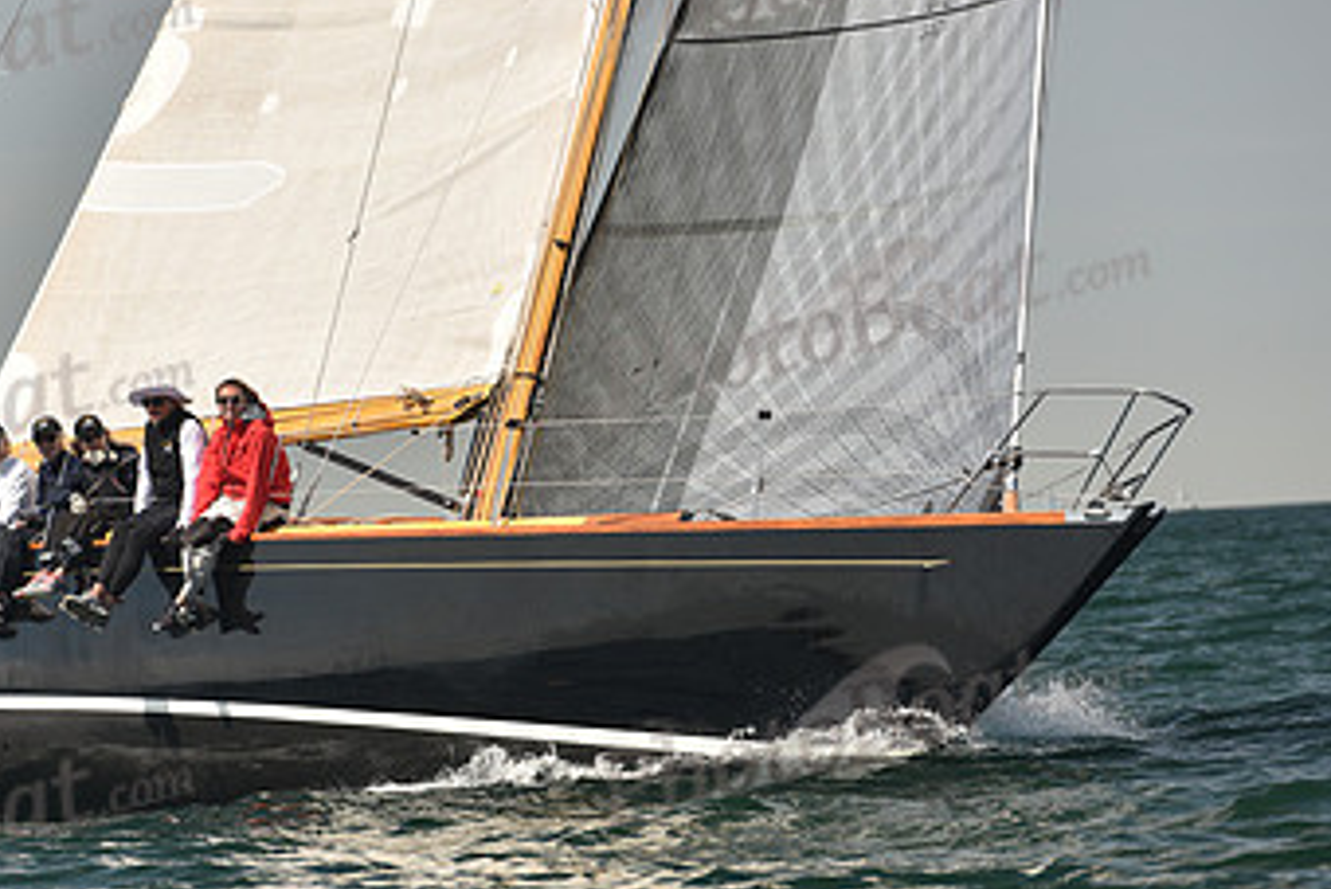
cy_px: 578
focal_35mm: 341
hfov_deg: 6.0
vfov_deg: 4.0
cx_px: 399
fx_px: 12612
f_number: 6.3
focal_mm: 200
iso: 250
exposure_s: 1/640
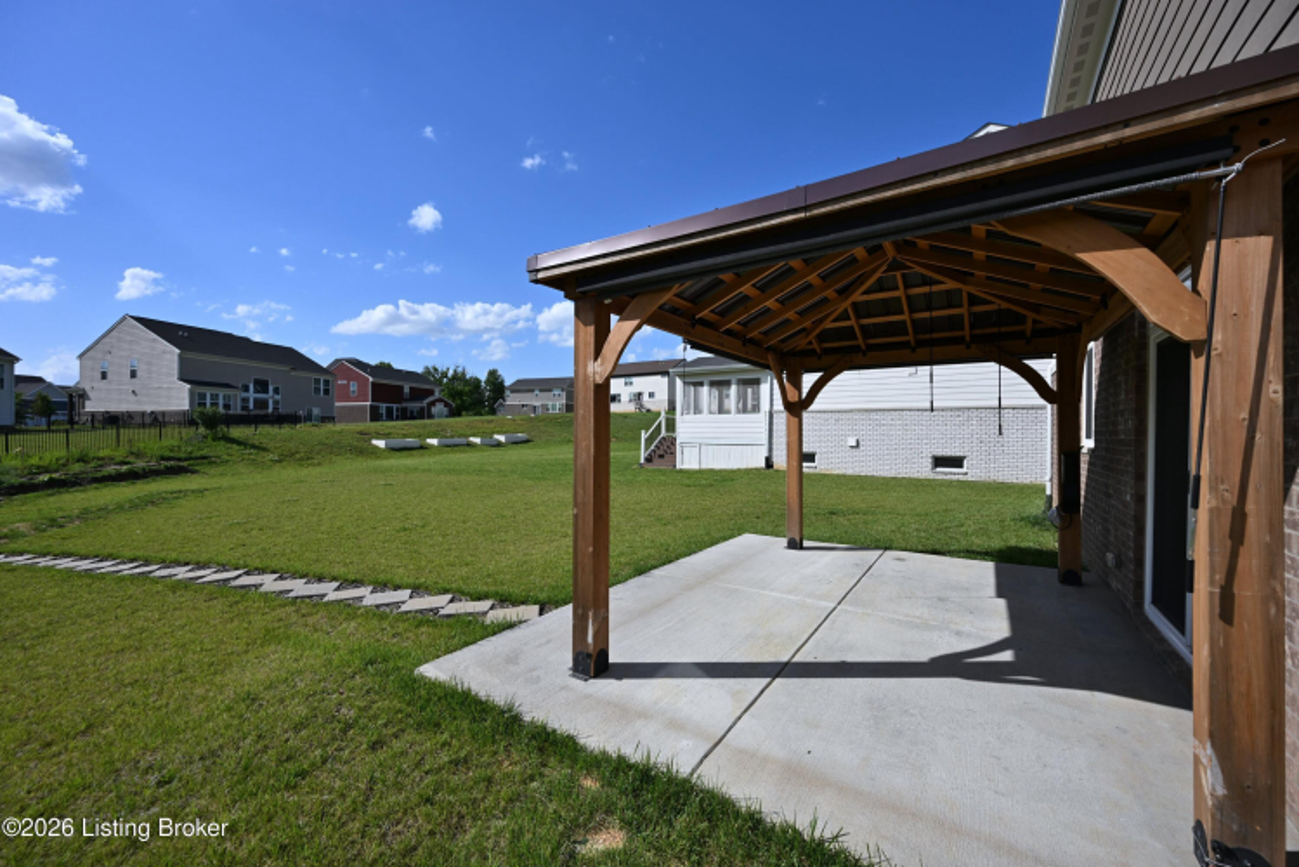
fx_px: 505
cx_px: 650
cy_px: 434
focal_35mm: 14
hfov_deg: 104.2
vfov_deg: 81.3
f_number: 6.3
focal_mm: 14
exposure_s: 1/1600
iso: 280
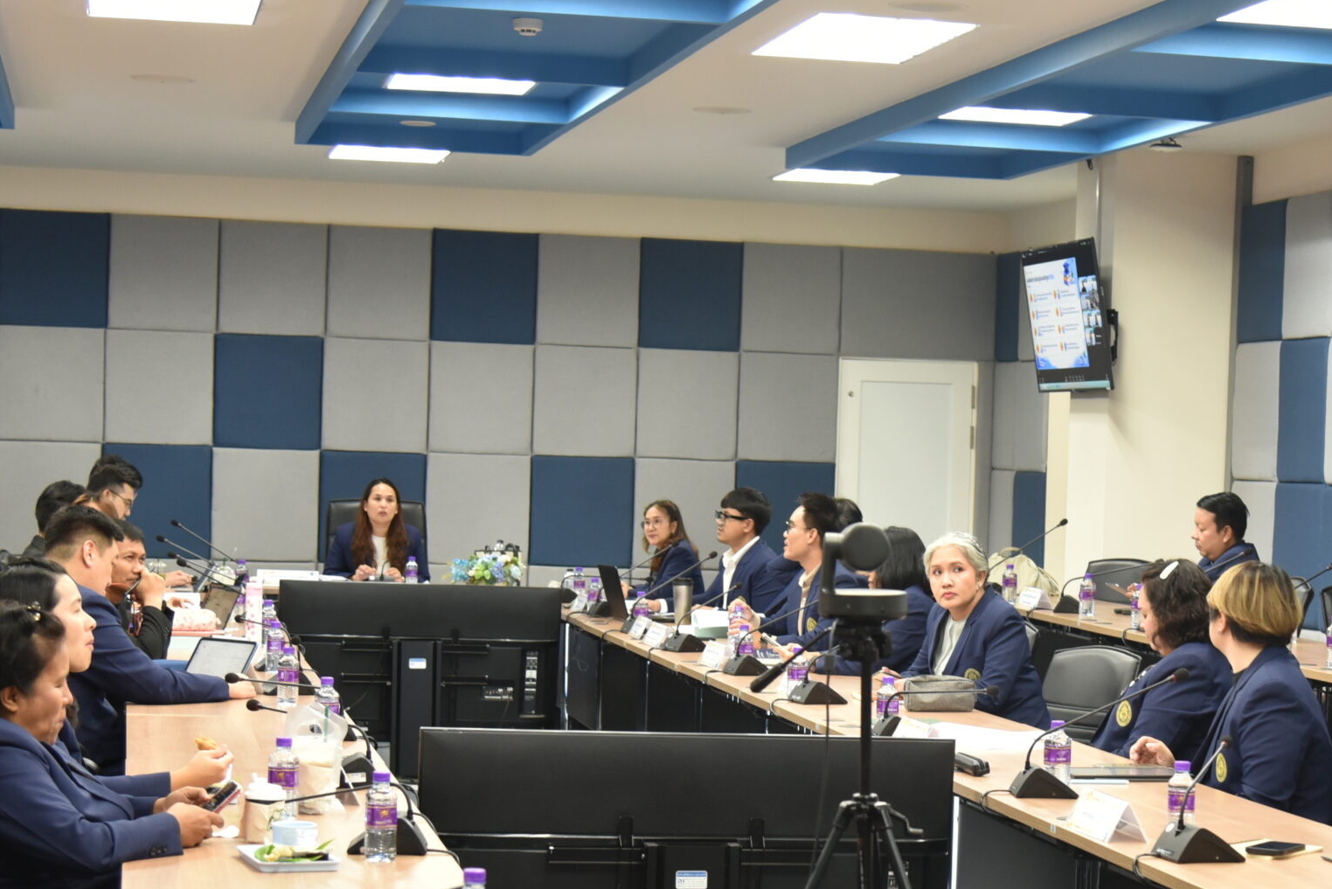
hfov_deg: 24.0
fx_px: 3109
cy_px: 645
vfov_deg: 16.2
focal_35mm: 84
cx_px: 950
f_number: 4.5
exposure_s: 1/50
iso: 1600
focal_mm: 50
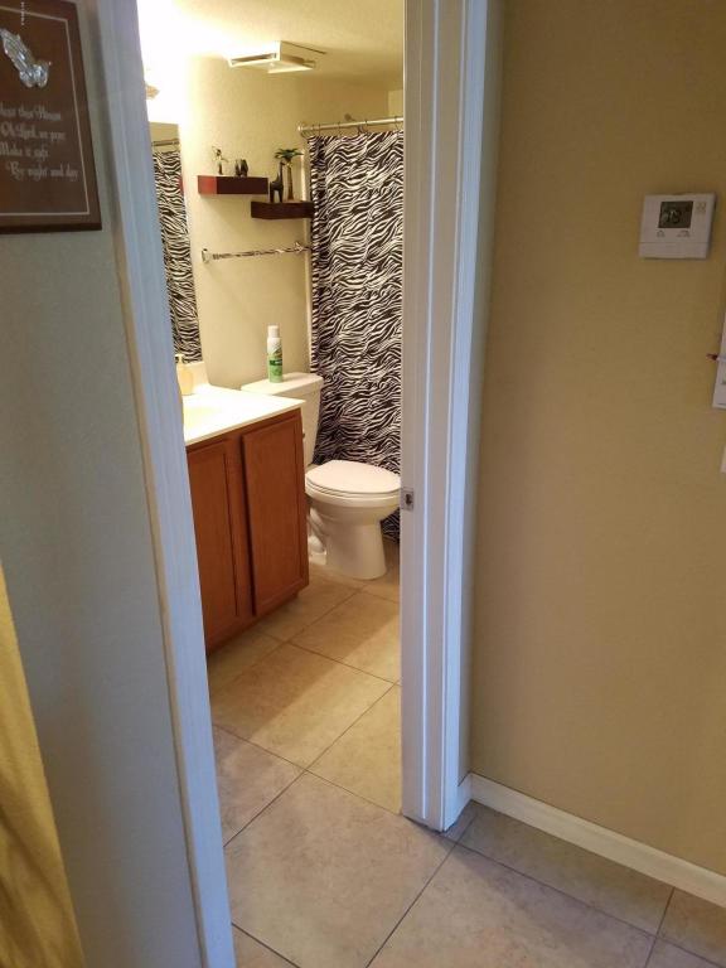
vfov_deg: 67.3
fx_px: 727
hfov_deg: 53.1
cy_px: 484
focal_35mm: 26
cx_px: 363
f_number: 1.7
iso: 160
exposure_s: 1/30
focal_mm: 4.2
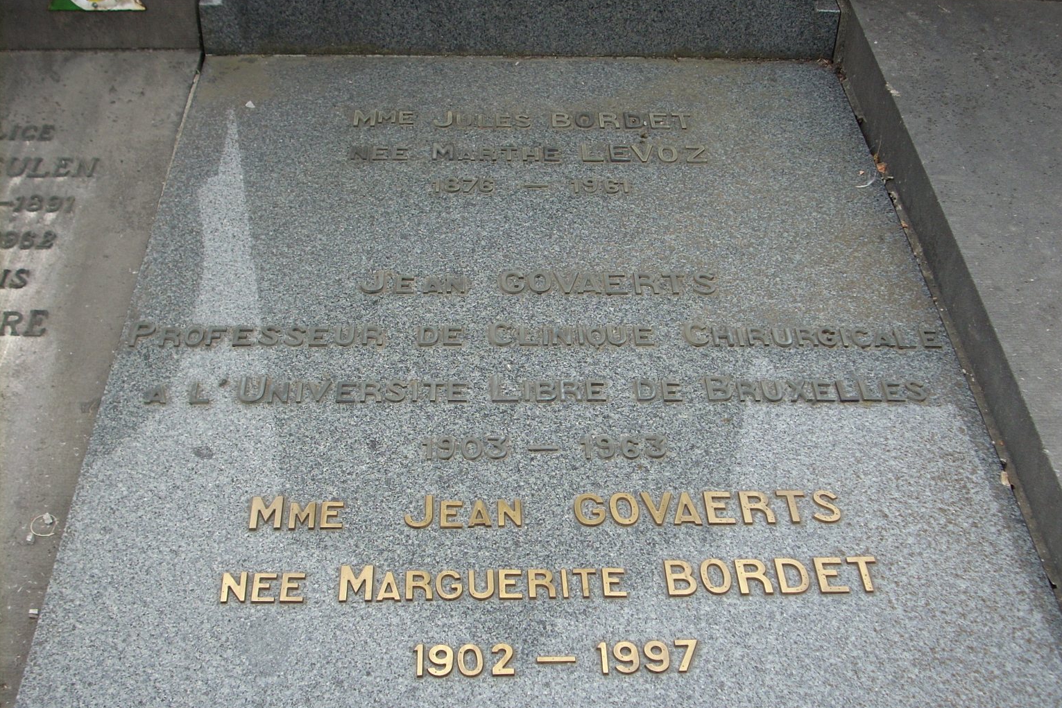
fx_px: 1416
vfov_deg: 28.1
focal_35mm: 48
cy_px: 385
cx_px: 530
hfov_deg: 41.1
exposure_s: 1/110
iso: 64
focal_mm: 7.6
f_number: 3.1
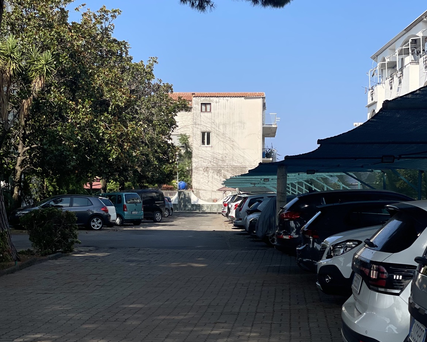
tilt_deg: -2.4
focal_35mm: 70
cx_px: 219
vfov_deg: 21.8
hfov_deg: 27.1
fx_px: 885
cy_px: 231
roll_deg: +0.1
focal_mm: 6
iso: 32
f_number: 2
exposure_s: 1/3195
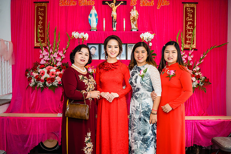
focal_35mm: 36
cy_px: 80
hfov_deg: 52.8
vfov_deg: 36.7
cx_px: 111
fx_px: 233
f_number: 4
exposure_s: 1/160
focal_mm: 34
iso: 800
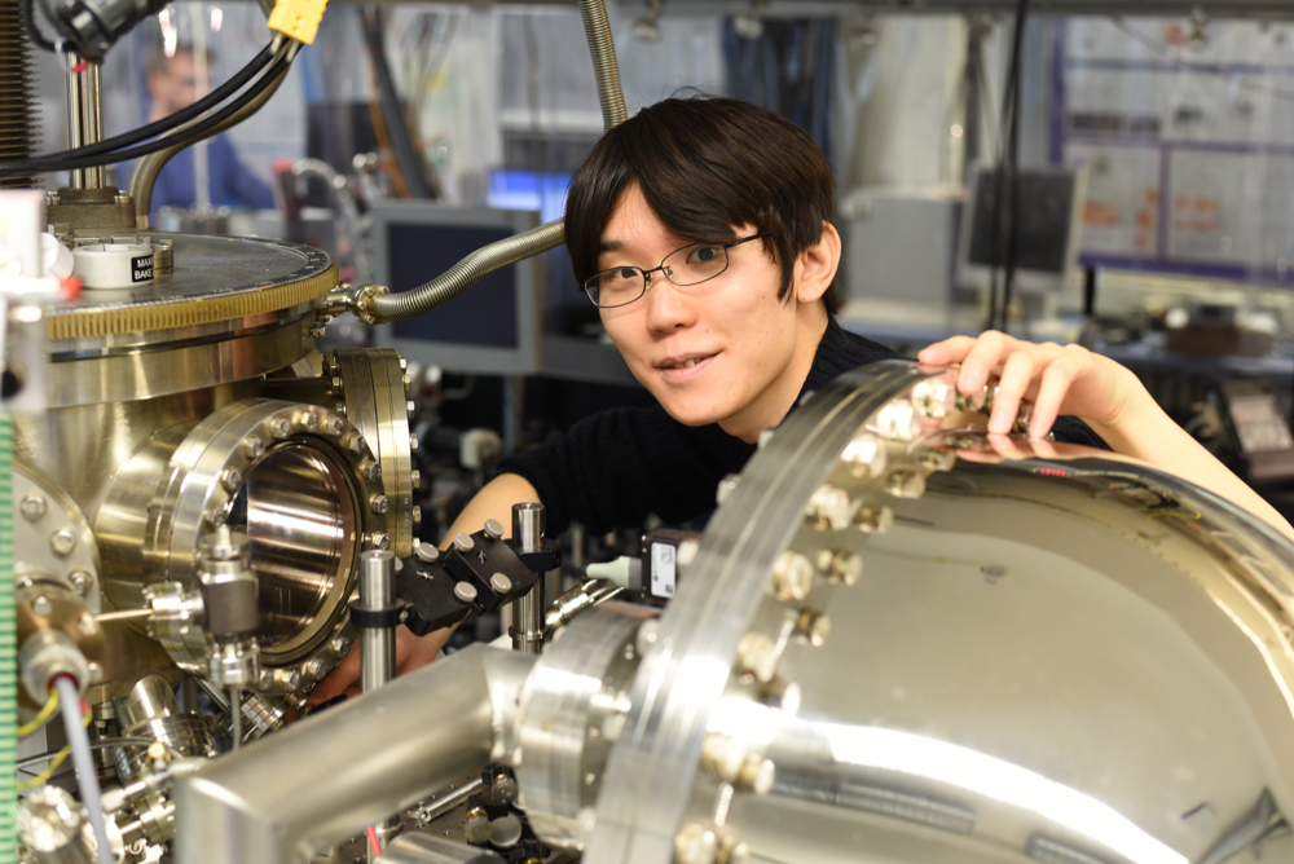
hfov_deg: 39.6
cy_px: 432
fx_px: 1798
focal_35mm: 50
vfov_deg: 27.0
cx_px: 647
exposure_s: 1/50
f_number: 3.5
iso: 640
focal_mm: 50
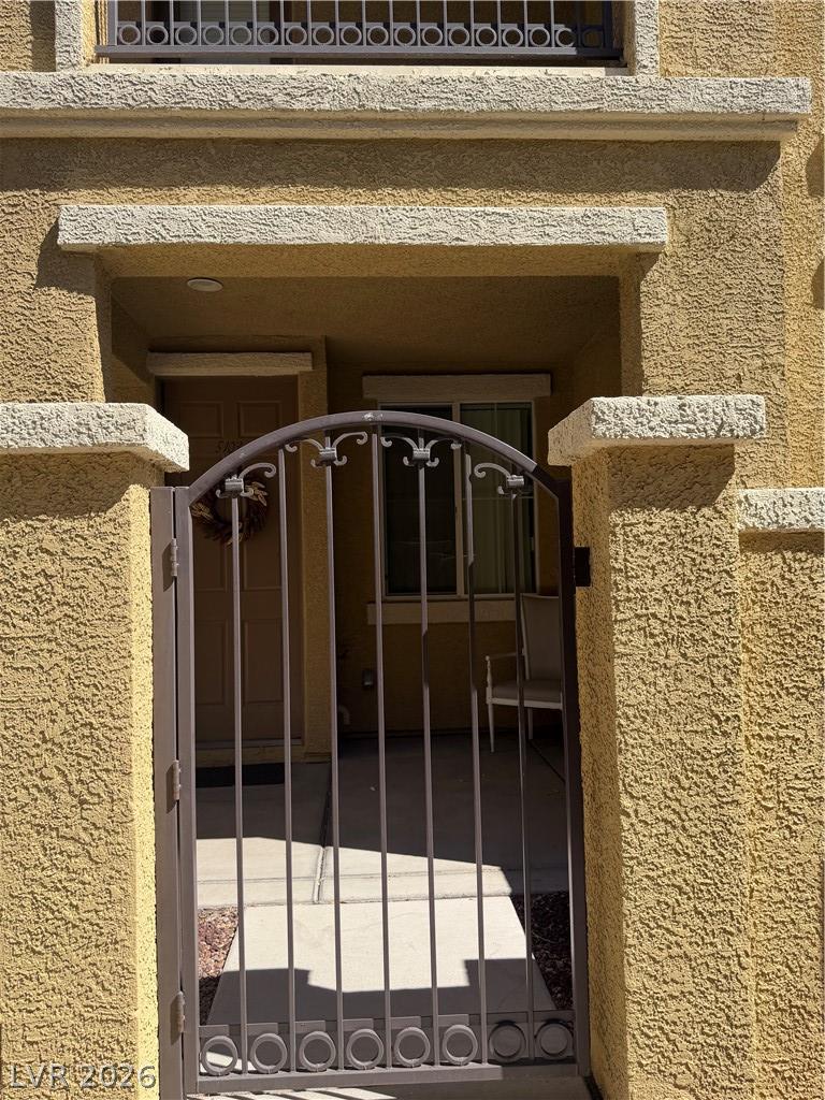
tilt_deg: +1.1
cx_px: 412
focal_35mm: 24
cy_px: 550
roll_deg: +1.0
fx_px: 763
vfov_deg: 71.6
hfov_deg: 56.8
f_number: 1.78
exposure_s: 1/3145
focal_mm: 6.76
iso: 80
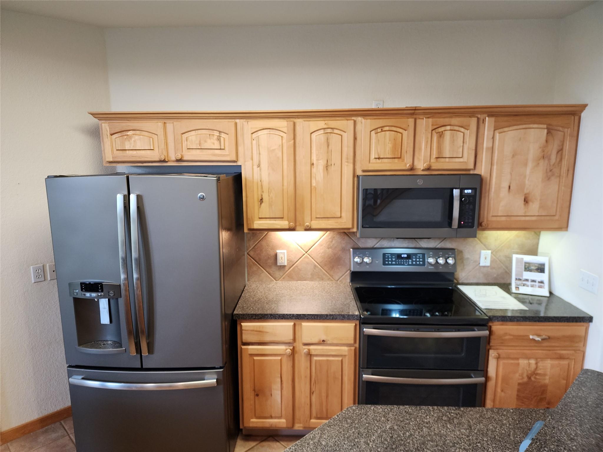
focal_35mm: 23
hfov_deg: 73.9
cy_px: 226
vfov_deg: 58.9
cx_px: 302
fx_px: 401
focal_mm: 6.4
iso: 400
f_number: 1.8
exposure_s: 1/120
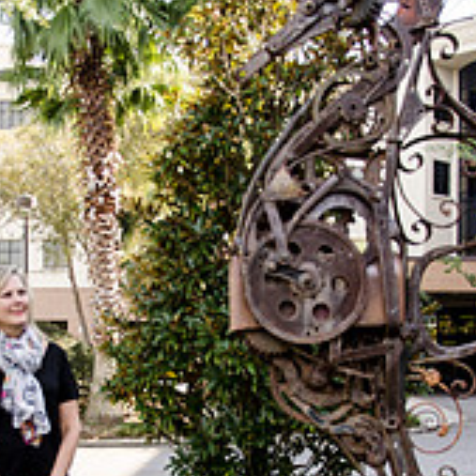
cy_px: 380
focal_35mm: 61
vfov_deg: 27.6
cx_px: 149
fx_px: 949
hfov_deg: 27.9
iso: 100
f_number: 3.5
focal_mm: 18
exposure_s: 1/160
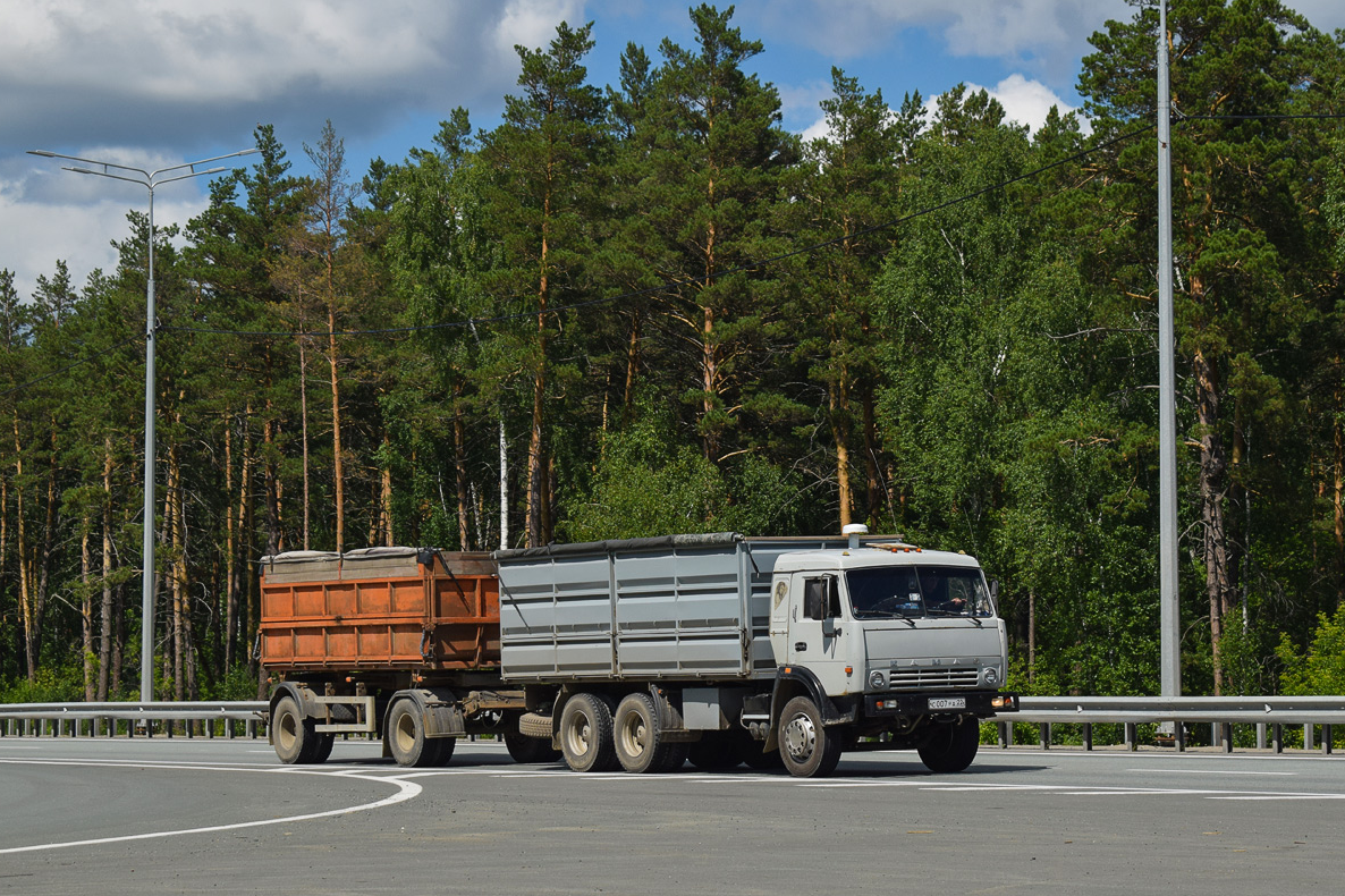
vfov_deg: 16.3
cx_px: 672
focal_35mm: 84
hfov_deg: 24.3
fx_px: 3119
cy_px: 453
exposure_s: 1/1250
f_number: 7.1
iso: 200
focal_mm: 55
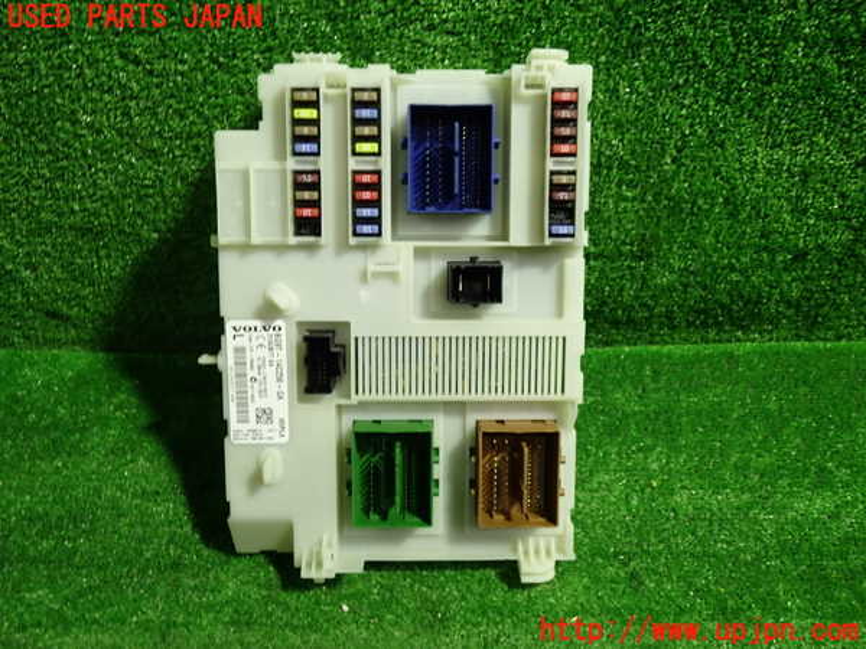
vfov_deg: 46.8
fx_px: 751
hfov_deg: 60.0
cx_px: 433
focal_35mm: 30
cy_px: 324
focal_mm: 5.4
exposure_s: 1/30
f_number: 2.3
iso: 200
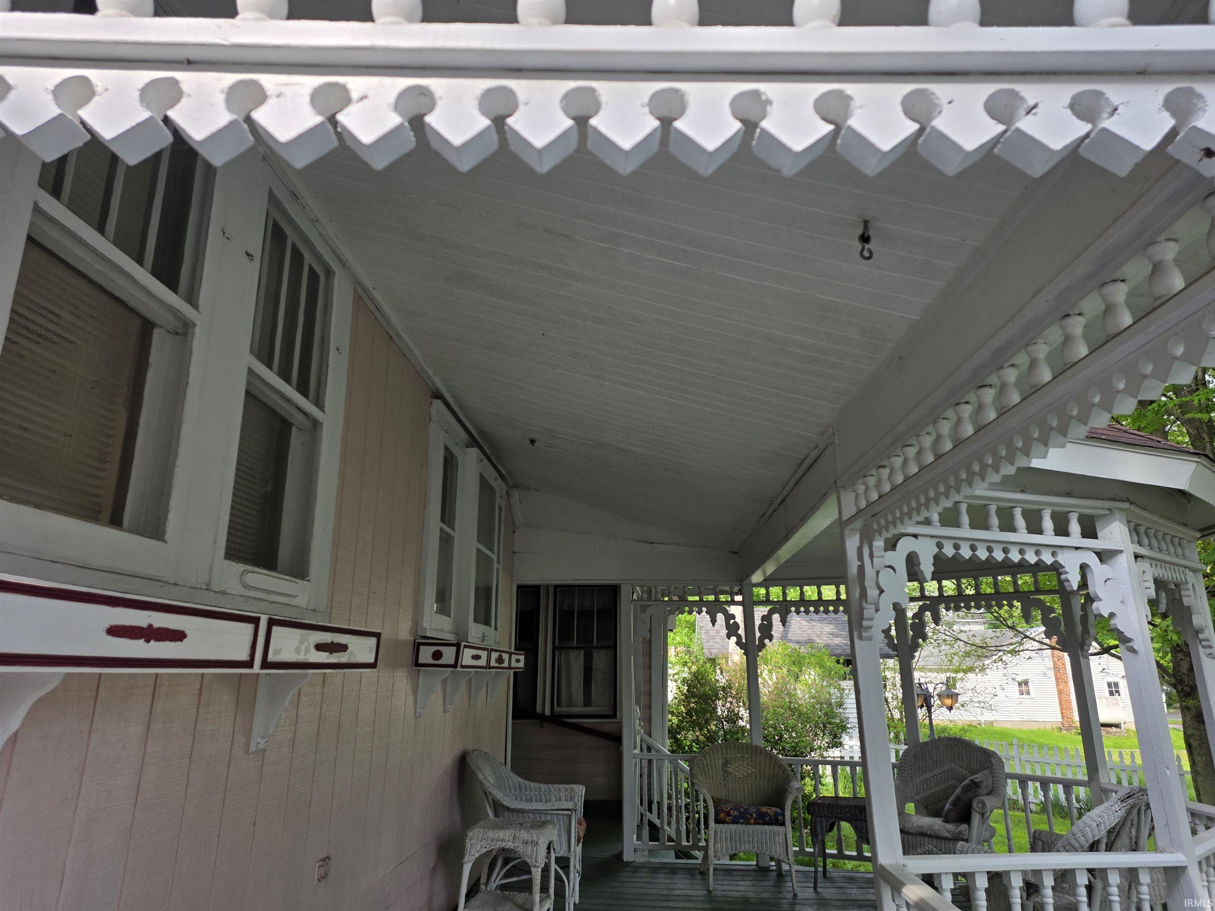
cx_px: 608
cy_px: 456
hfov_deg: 73.9
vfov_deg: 58.9
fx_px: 807
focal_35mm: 23
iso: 80
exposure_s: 1/1742
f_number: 1.7
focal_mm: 6.25
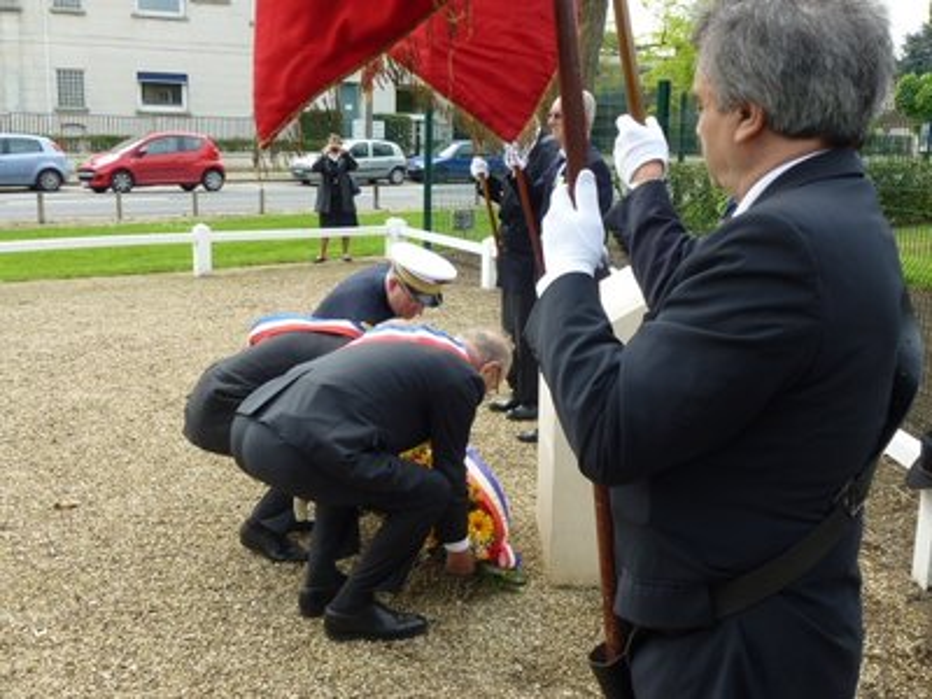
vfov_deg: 39.7
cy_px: 350
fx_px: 969
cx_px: 466
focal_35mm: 36
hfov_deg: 51.4
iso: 100
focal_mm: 6.4
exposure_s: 1/200
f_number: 4
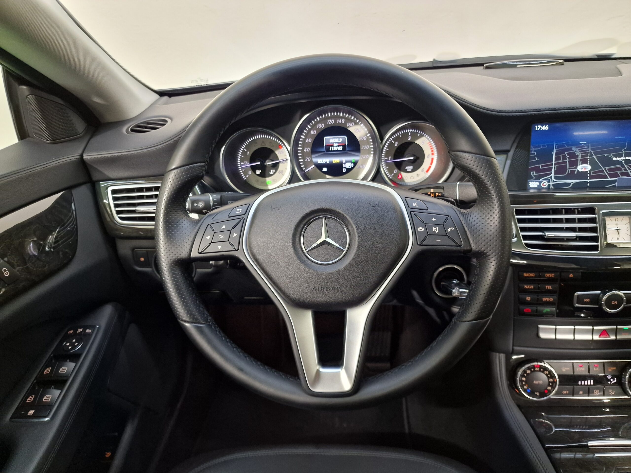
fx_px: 419
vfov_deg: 58.9
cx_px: 316
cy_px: 236
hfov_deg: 73.9
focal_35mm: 23
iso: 400
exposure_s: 1/33
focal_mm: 6.4
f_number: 1.8
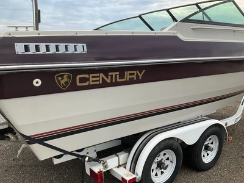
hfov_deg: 61.7
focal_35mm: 29
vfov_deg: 48.2
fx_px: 204
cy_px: 92
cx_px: 122
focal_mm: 3
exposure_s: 1/435
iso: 25
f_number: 1.8
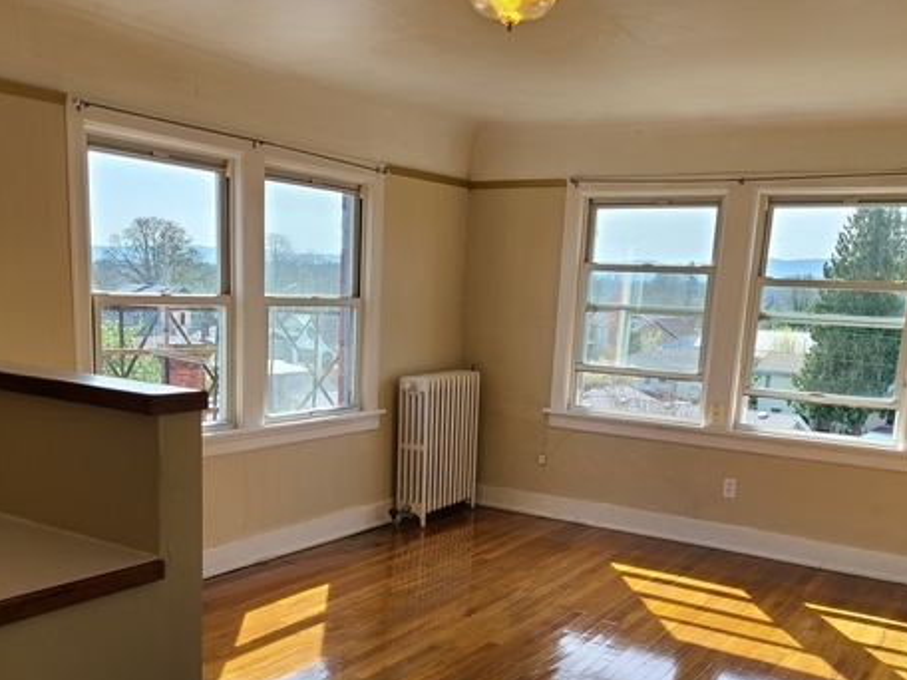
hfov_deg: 49.0
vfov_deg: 37.0
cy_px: 491
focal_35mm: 38
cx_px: 435
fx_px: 996
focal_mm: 5.4
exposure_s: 1/316
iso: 40
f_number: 1.8
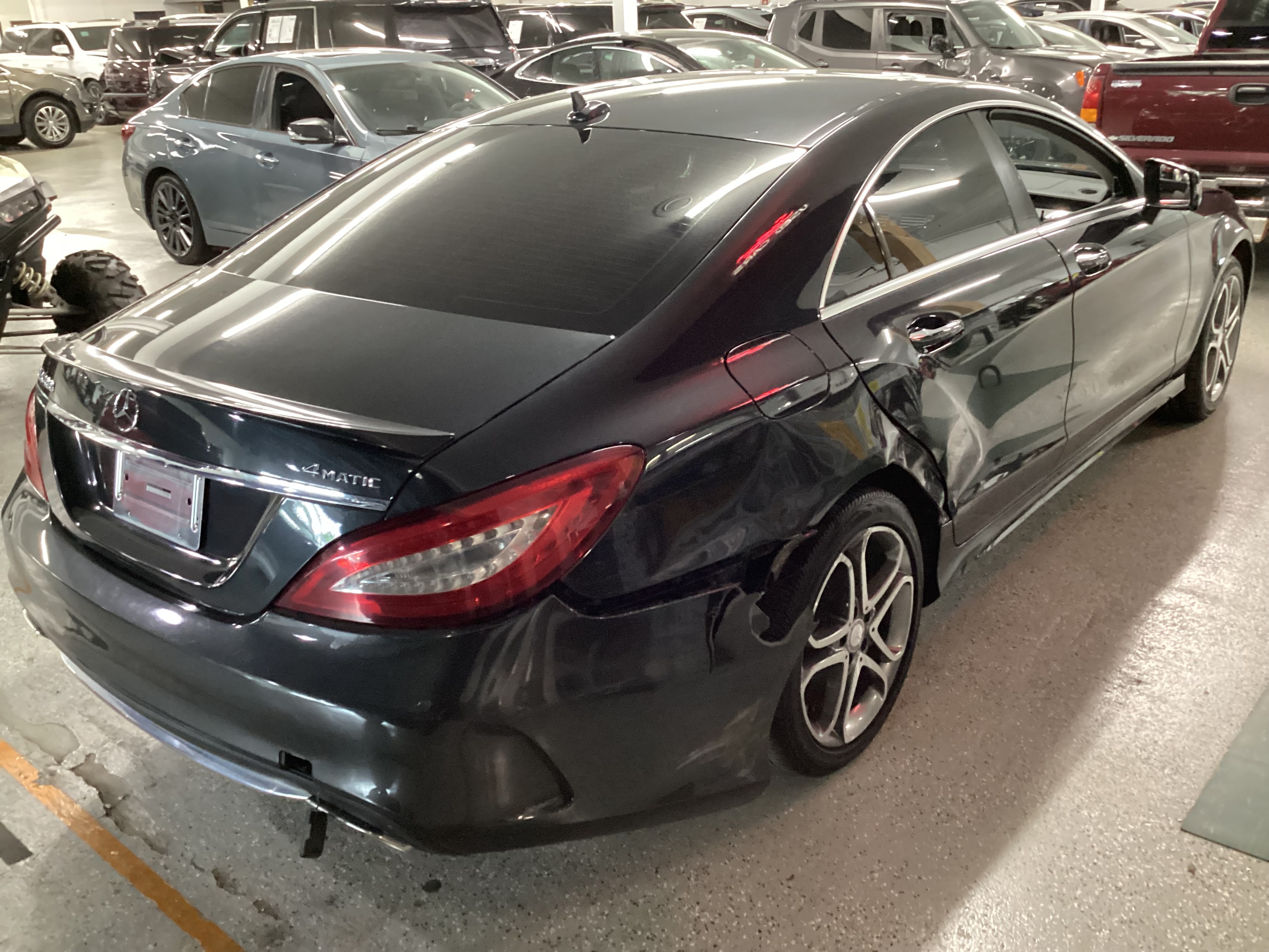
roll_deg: +0.9
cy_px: 476
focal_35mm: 31
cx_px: 634
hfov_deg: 58.4
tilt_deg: -24.0
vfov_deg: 45.4
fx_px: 1136
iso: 500
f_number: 2.4
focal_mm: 3.3
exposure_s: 1/30
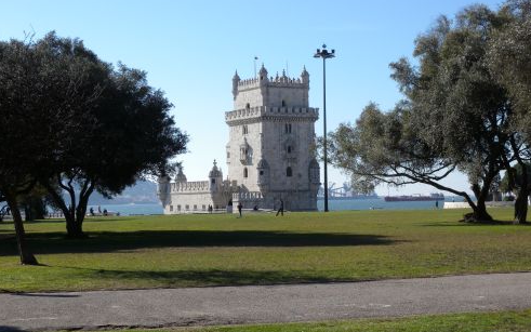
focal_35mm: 68
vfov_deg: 19.1
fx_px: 984
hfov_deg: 30.2
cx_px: 267
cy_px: 179
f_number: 6.1
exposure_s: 1/264
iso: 64
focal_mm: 13.6
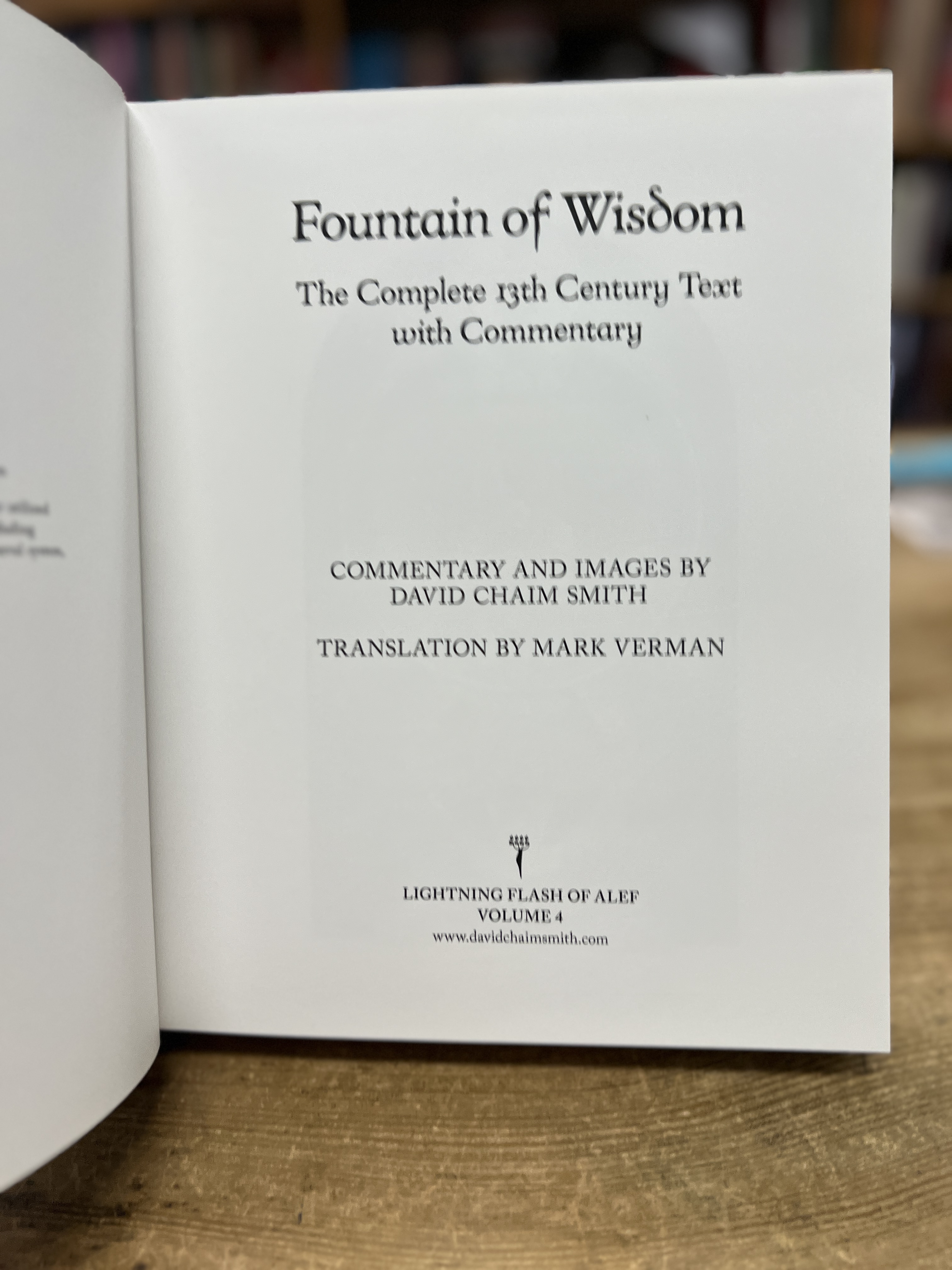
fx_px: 953
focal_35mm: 26
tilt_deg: -25.0
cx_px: 476
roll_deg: +1.8
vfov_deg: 67.3
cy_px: 635
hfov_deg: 53.1
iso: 80
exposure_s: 1/120
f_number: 1.5
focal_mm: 5.7
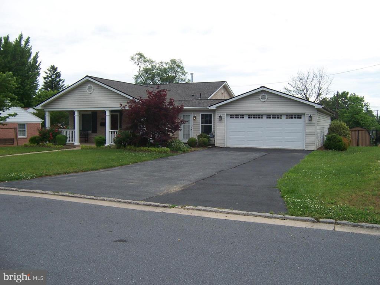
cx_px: 190
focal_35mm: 33
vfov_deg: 42.9
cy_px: 142
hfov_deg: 55.4
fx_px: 362
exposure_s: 1/750
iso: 80
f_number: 3.4
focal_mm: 5.5
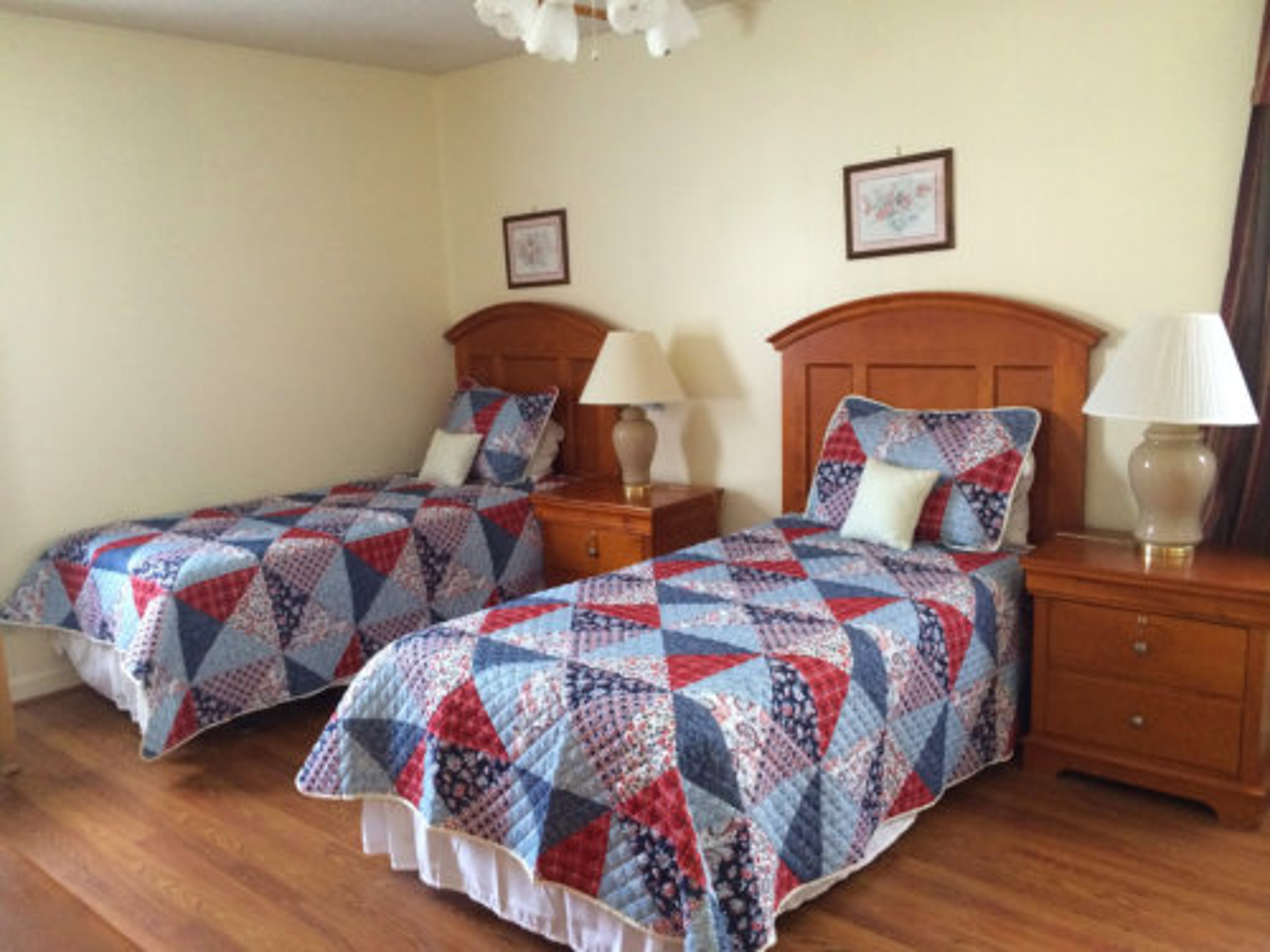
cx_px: 635
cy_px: 476
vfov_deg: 46.8
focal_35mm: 30
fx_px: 1101
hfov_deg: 60.0
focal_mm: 4.12
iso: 250
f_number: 2.2
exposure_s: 1/30
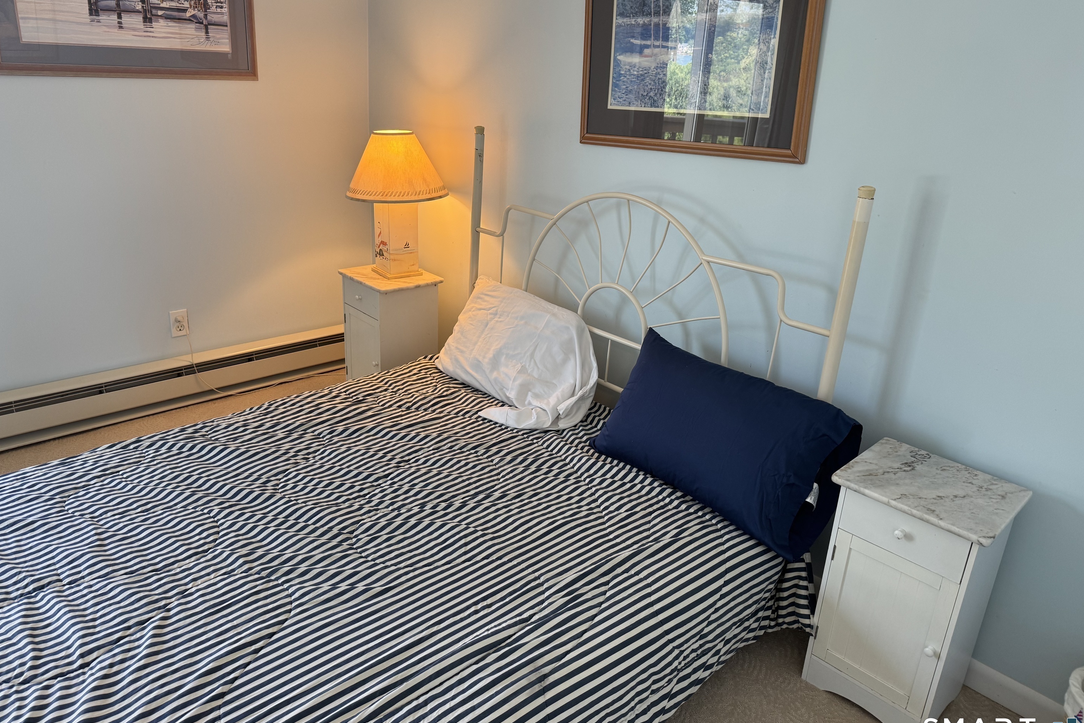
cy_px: 339
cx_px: 542
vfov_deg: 51.3
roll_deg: -3.4
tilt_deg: -19.1
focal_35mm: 25
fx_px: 753
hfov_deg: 71.5
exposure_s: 1/120
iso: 100
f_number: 1.78
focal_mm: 6.76
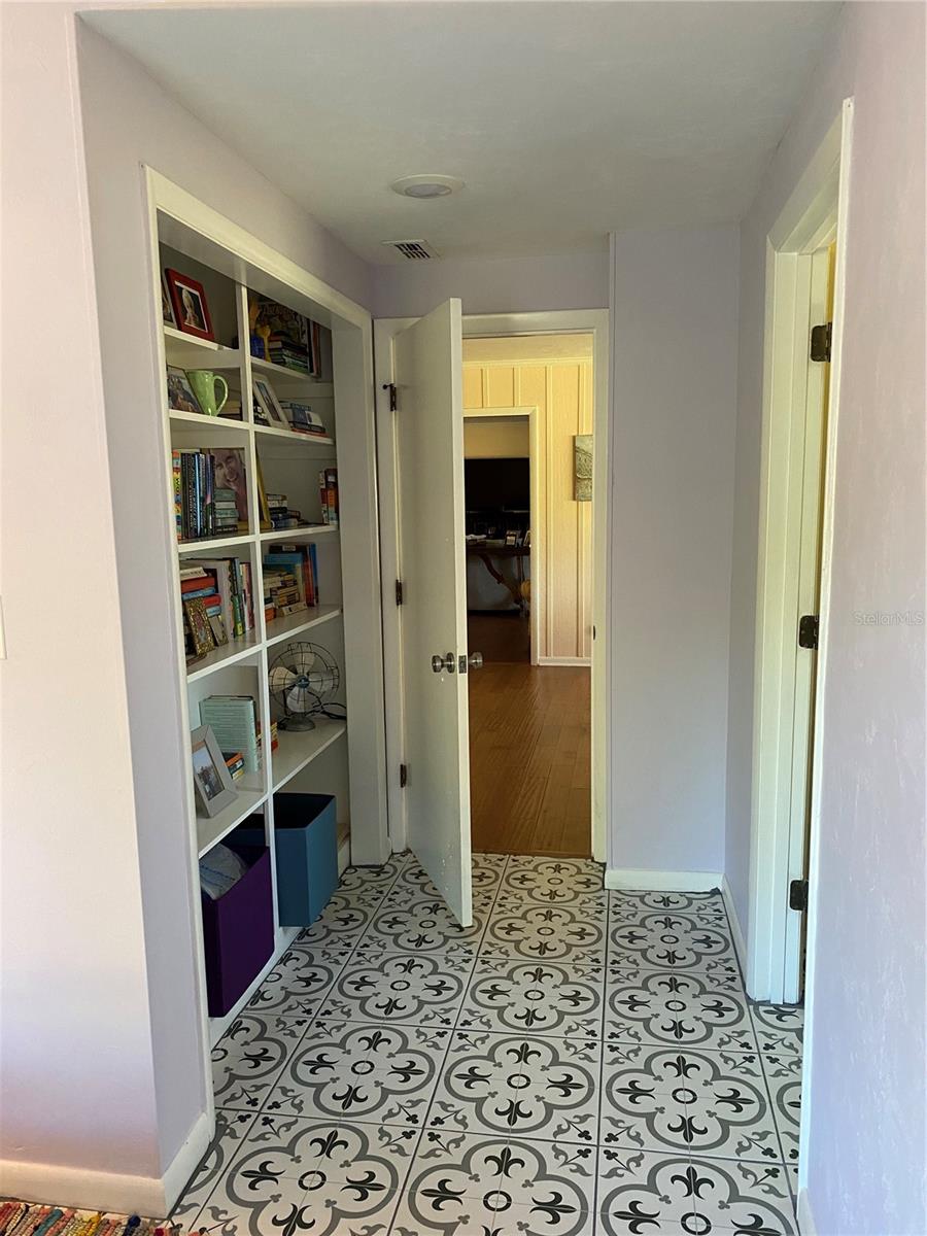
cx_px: 464
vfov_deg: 67.3
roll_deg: +1.6
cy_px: 618
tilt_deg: -8.5
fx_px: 928
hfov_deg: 53.1
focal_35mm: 26
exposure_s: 1/60
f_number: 1.8
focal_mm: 4.25
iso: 250
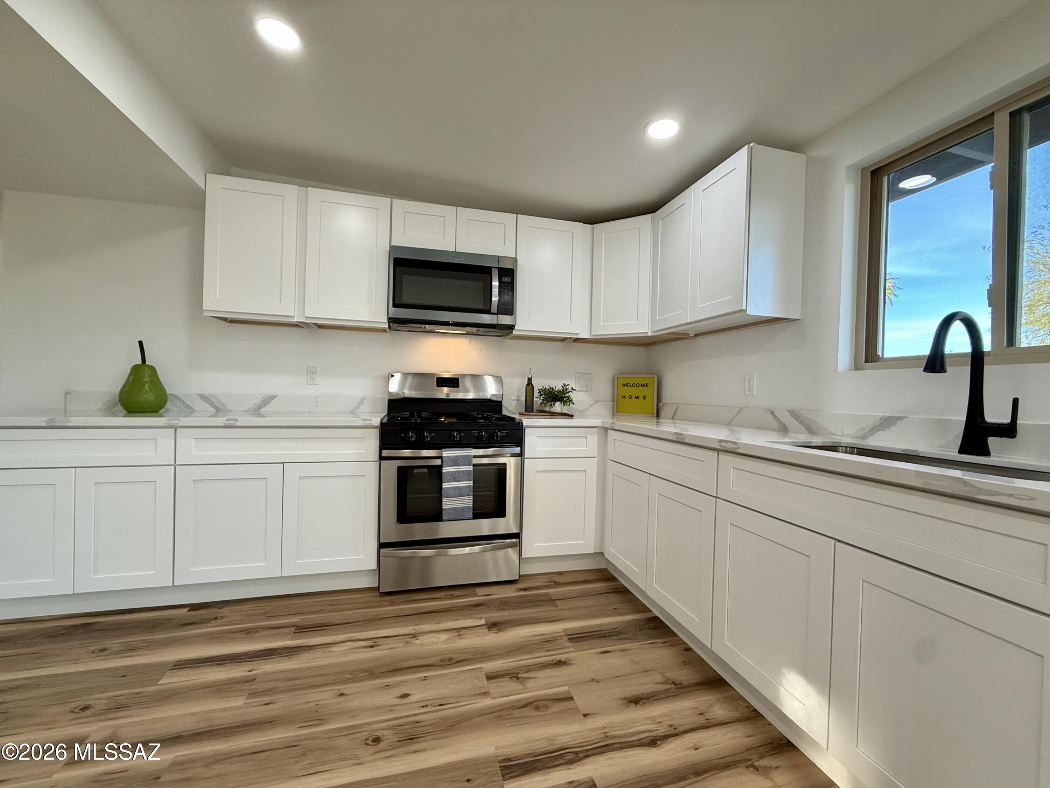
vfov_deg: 85.7
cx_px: 525
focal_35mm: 14
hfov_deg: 102.1
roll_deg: -1.3
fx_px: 425
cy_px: 394
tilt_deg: -0.9
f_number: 2.2
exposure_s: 1/120
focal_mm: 2.22
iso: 125
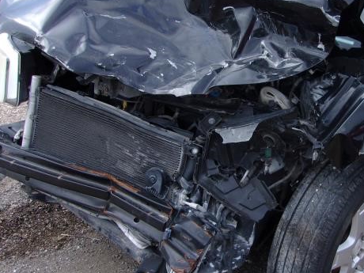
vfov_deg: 30.8
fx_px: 494
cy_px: 107
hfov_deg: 39.1
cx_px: 285
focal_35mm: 47
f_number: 3
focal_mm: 4.9
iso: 80
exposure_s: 1/240
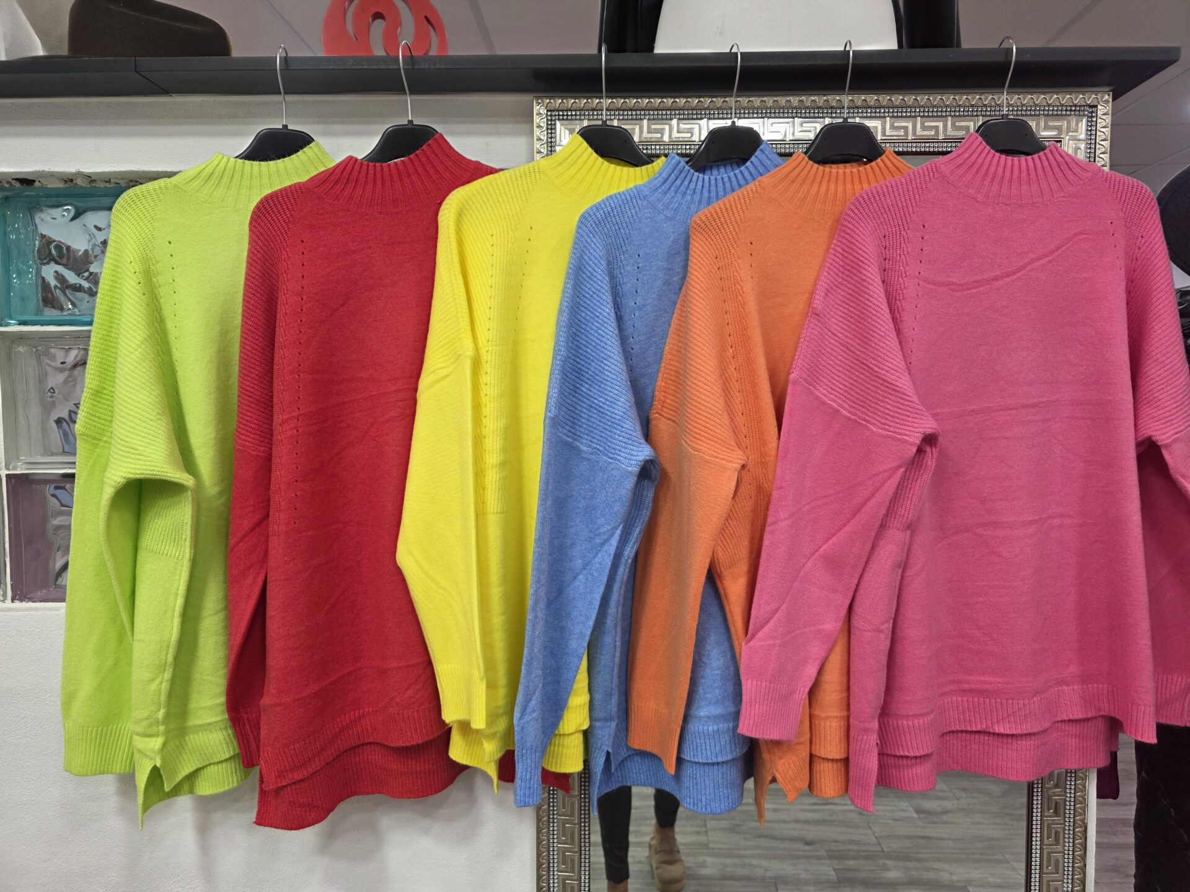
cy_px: 446
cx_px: 595
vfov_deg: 58.9
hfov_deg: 73.9
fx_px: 791
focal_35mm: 23
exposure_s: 1/100
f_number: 1.7
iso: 100
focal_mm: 6.3
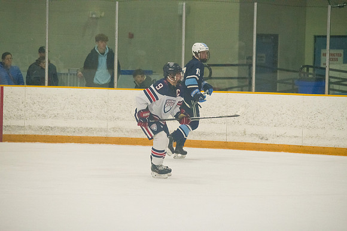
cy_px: 116
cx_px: 174
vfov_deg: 6.9
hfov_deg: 10.3
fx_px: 1928
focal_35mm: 200
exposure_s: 1/1250
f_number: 4.5
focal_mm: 200
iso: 8000
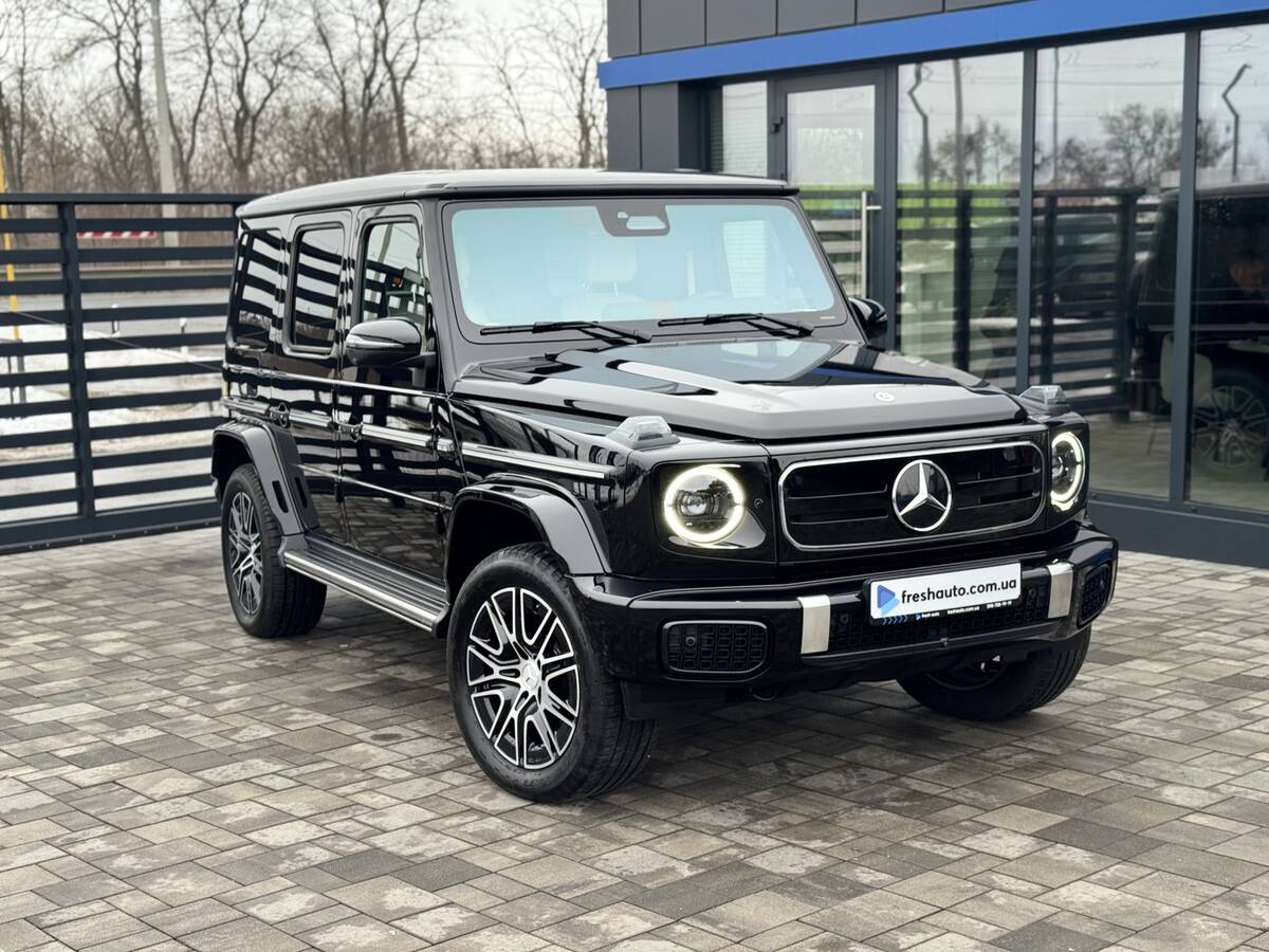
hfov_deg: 39.7
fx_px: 1760
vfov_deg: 30.3
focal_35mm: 48
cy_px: 476
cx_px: 634
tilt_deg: -8.8
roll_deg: +0.8
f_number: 1.78
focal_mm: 6.76
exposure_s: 1/349
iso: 64
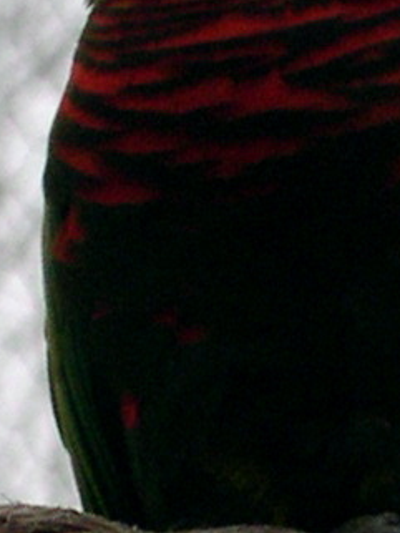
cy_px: 455
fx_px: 11101
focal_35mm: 721
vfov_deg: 2.7
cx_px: 378
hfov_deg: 2.1
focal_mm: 21.6
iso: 100
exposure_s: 1/47.8
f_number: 4.8
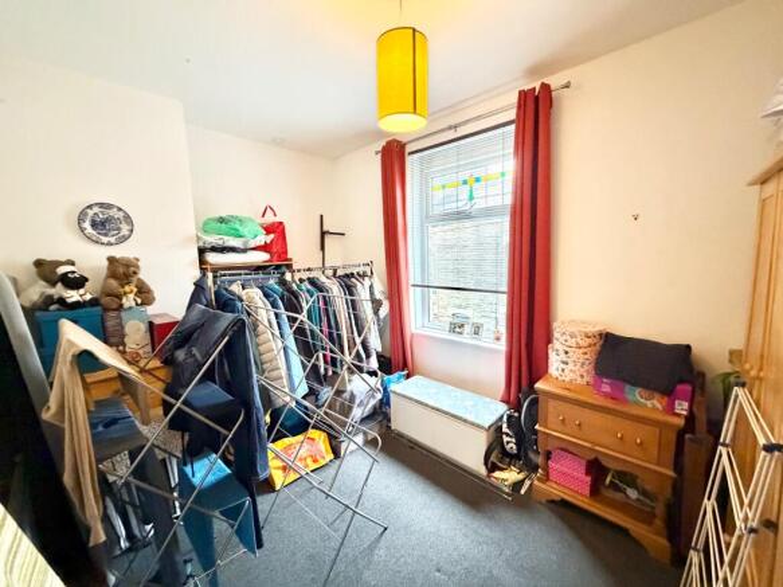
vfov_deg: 85.7
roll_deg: +1.6
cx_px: 392
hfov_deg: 102.1
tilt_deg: -8.0
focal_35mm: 14
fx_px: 317
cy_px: 294
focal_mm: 2.22
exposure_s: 1/50
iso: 1000
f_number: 2.2
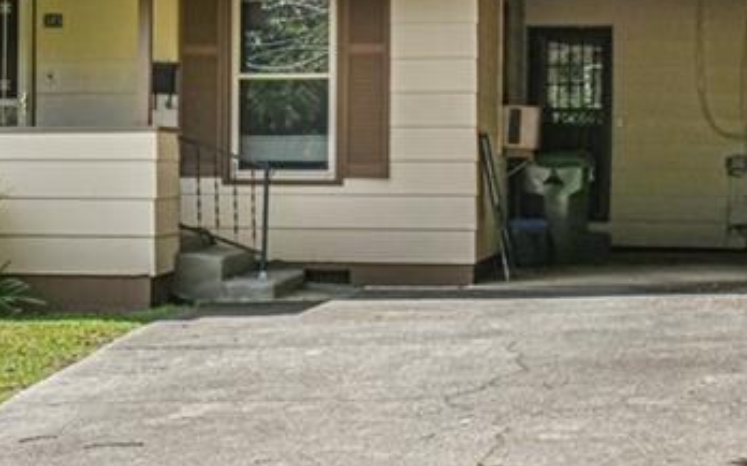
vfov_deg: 14.0
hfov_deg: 22.2
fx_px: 1892
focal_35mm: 93
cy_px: 207
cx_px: 234
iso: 1600
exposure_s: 1/640
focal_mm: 31
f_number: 13
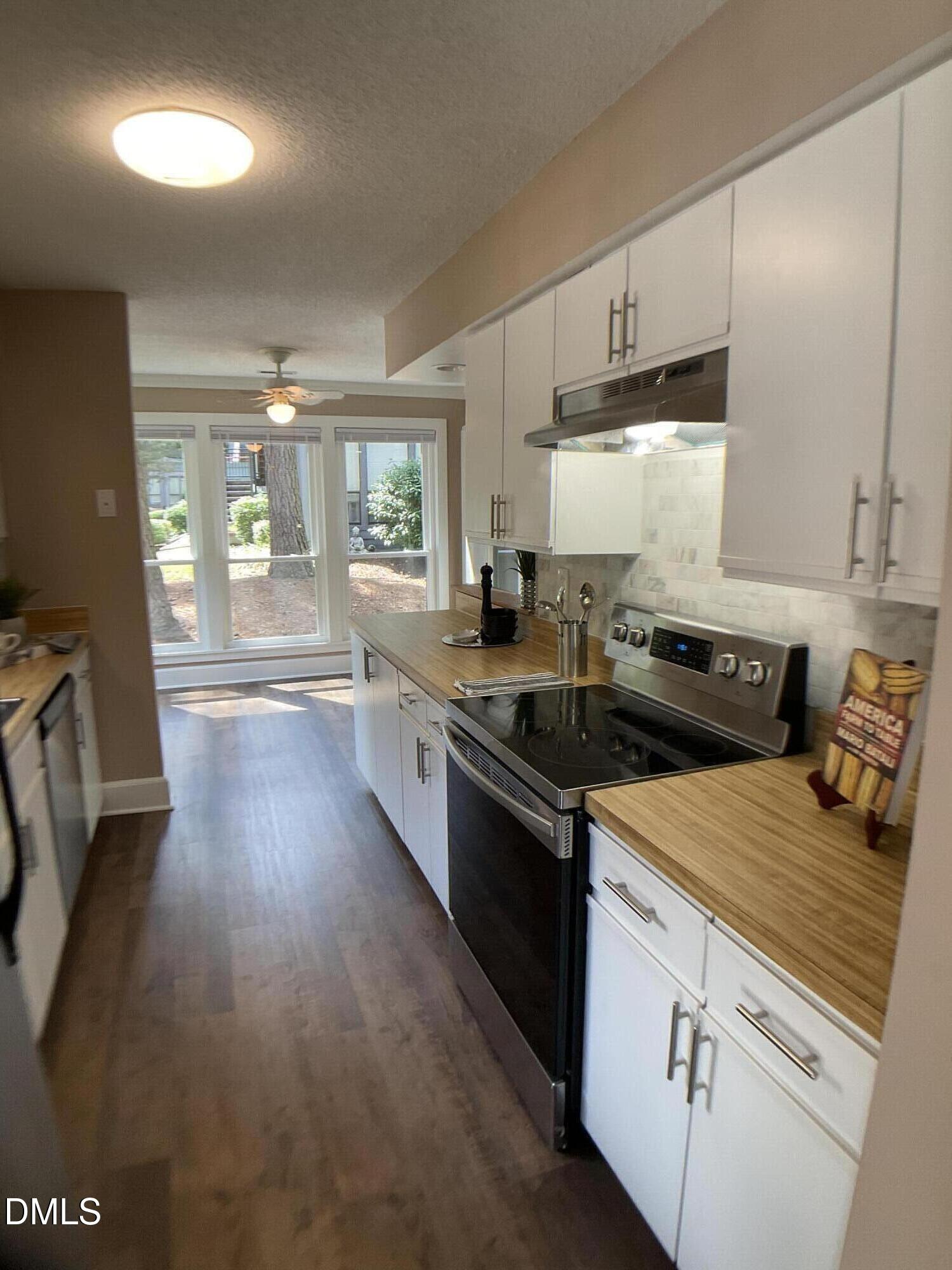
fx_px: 1063
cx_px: 476
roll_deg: -0.1
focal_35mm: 29
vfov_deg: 61.7
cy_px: 635
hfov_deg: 48.2
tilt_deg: -11.1
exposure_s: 1/60
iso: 40
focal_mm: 3
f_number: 1.8
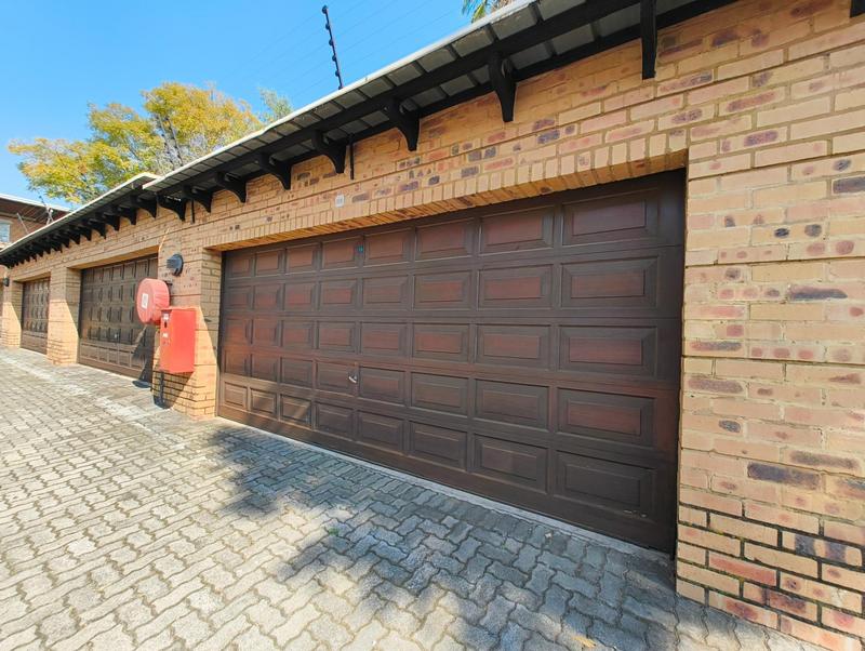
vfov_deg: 85.8
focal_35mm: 14
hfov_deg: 102.0
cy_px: 326
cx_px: 432
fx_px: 350
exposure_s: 1/461
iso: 100
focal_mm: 2.15
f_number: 2.2
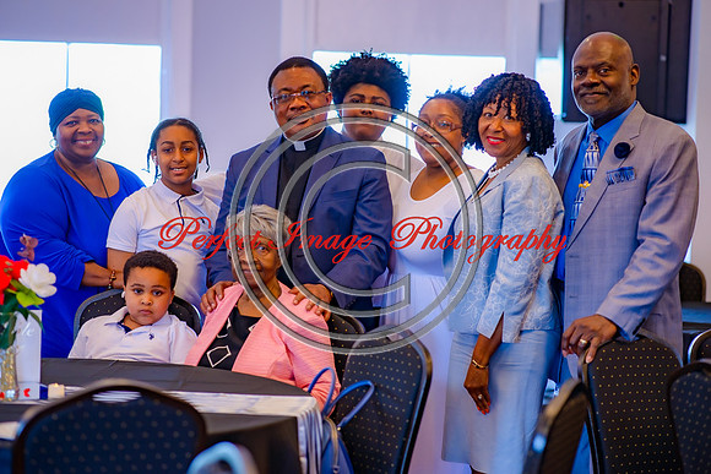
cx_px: 356
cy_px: 237
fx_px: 2074
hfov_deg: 19.5
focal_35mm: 105
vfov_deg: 13.0
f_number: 2.5
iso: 320
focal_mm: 105
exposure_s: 1/80
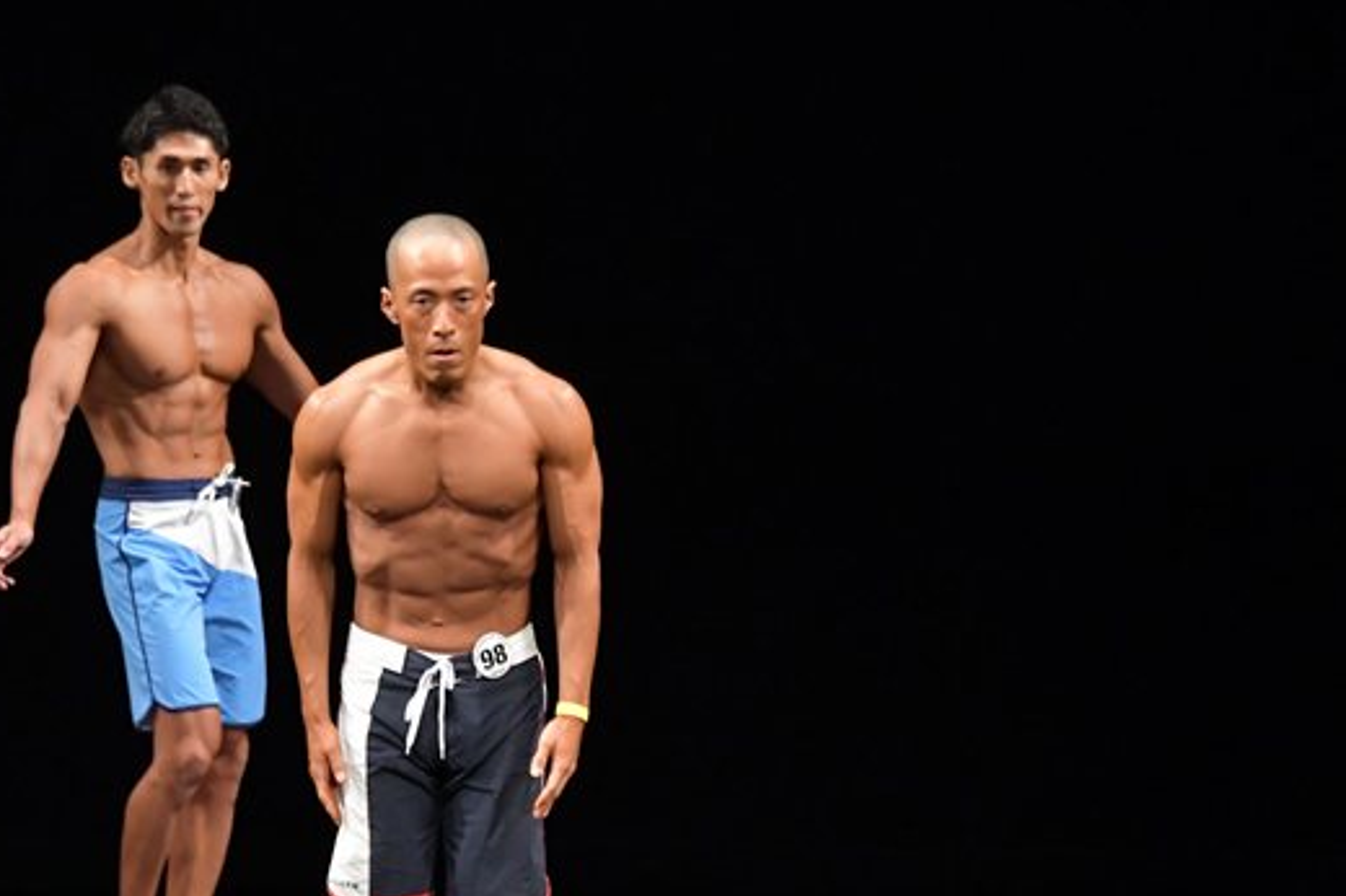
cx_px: 431
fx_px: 14198
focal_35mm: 380
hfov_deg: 5.4
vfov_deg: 3.6
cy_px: 575
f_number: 5.6
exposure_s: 1/400
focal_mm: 170
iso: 3200
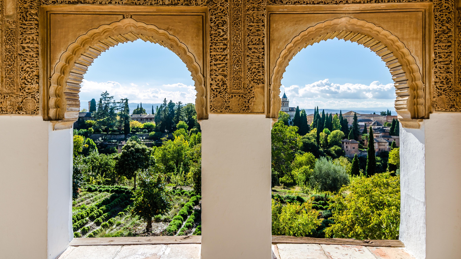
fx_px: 318
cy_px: 110
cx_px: 238
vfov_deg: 44.3
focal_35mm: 26
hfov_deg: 71.9
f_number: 7.1
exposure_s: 1/100
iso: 100
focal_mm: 16
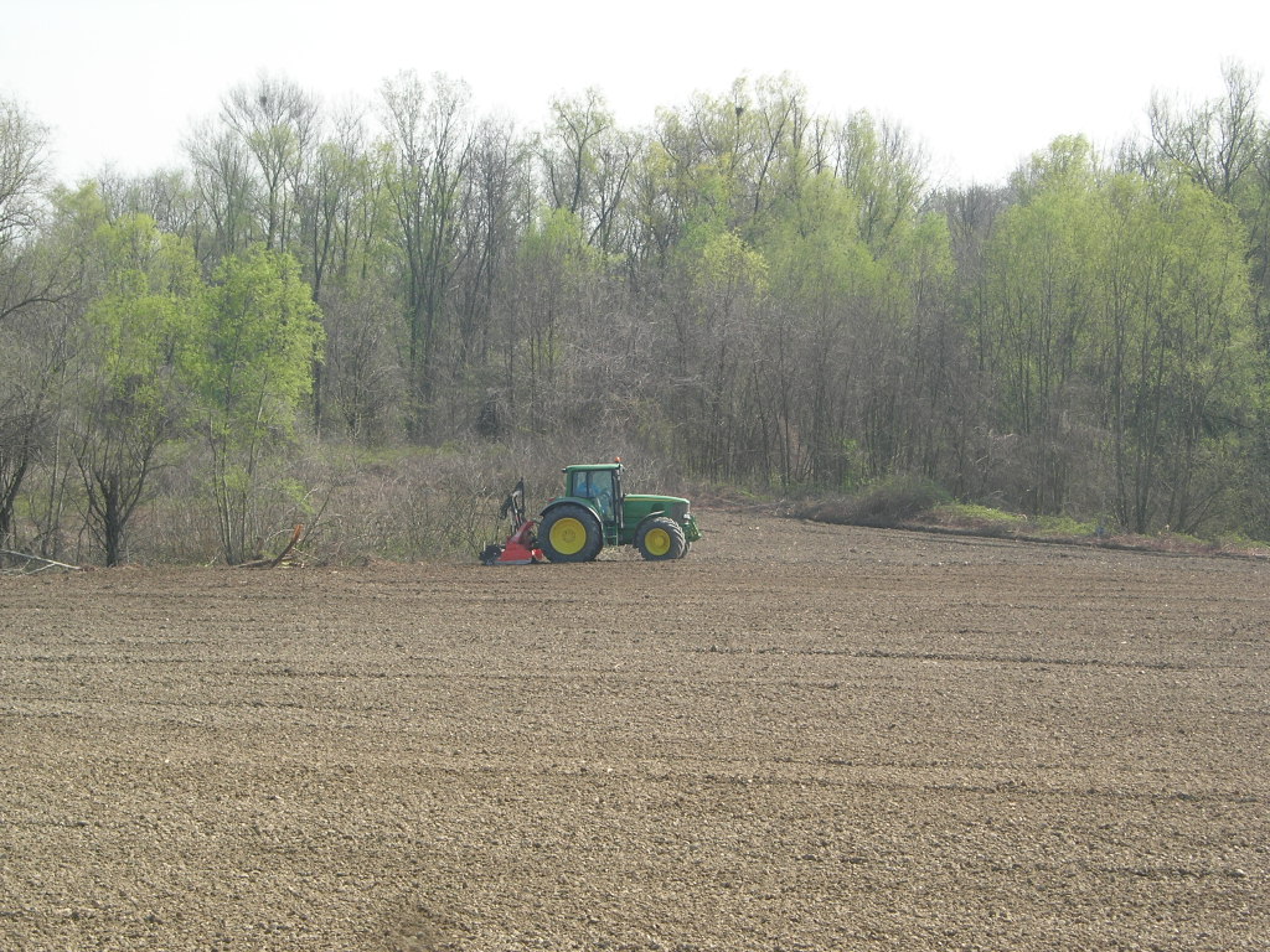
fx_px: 4146
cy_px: 476
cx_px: 635
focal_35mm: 113
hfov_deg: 17.4
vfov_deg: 13.1
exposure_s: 1/108
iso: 64
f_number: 8.2
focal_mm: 23.4
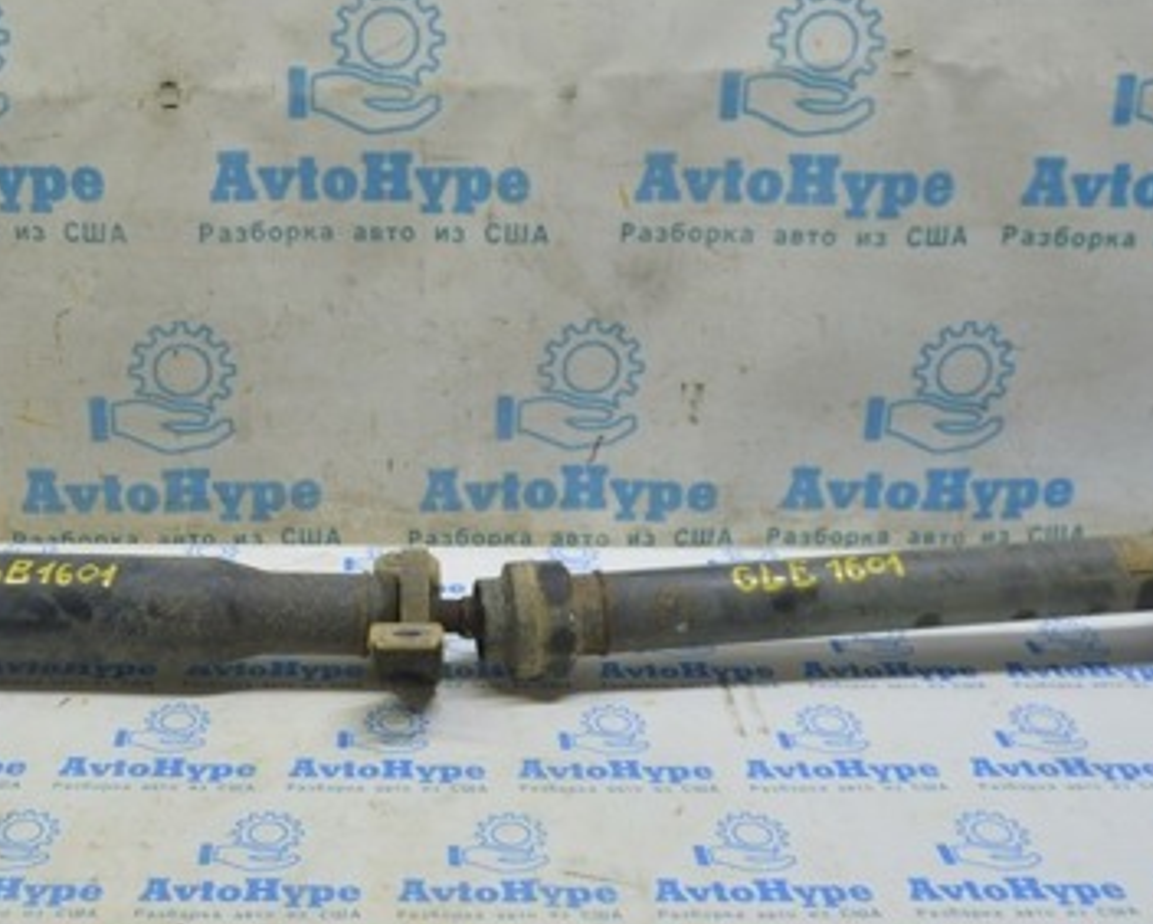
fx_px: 1571
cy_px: 283
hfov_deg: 39.7
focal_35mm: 46
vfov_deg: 32.4
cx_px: 367
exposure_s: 1/20
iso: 400
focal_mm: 18
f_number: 5.6
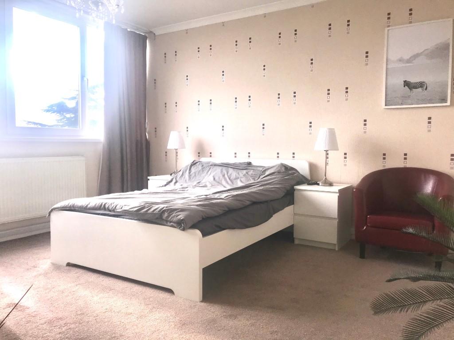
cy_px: 170
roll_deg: +0.8
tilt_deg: -2.7
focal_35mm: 28
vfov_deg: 49.7
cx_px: 227
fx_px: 367
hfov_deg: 63.4
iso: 20
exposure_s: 1/301
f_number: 1.8
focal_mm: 3.99
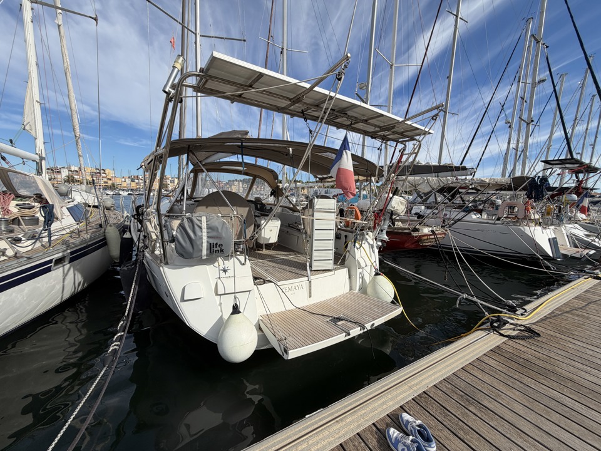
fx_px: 243
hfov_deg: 102.1
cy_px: 226
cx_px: 300
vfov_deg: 85.7
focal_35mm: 14
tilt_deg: -6.2
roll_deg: -1.5
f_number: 2.2
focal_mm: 2.22
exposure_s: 1/901
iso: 20
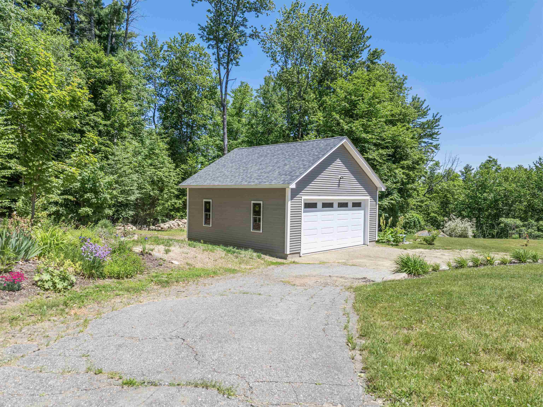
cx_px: 272
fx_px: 376
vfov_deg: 56.8
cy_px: 204
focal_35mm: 24
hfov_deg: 71.6
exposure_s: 1/1250
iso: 100
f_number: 2.8
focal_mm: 12.29
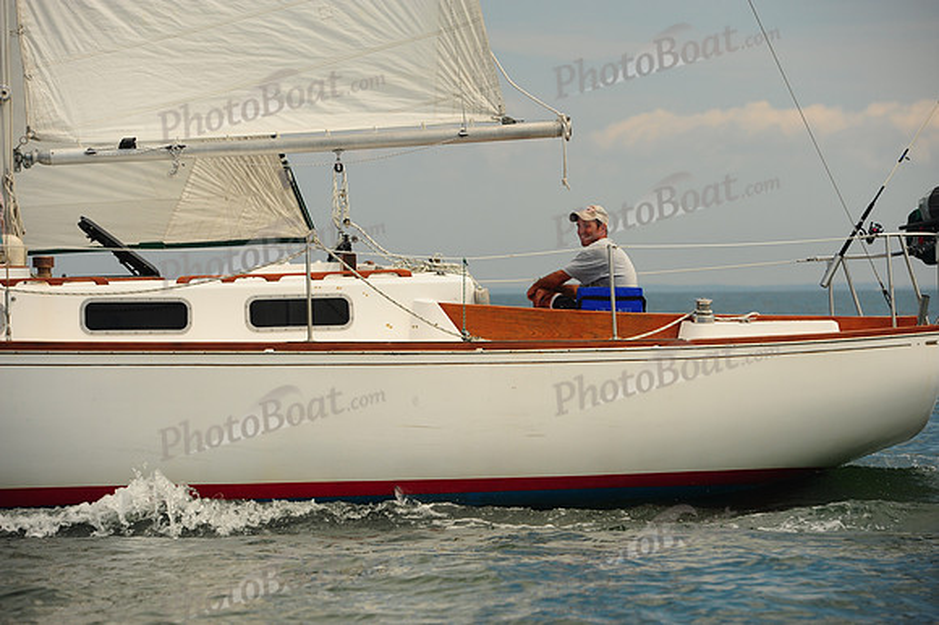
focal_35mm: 140
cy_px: 312
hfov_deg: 14.7
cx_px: 470
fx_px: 3649
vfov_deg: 9.8
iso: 320
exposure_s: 1/1000
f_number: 6.3
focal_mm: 140
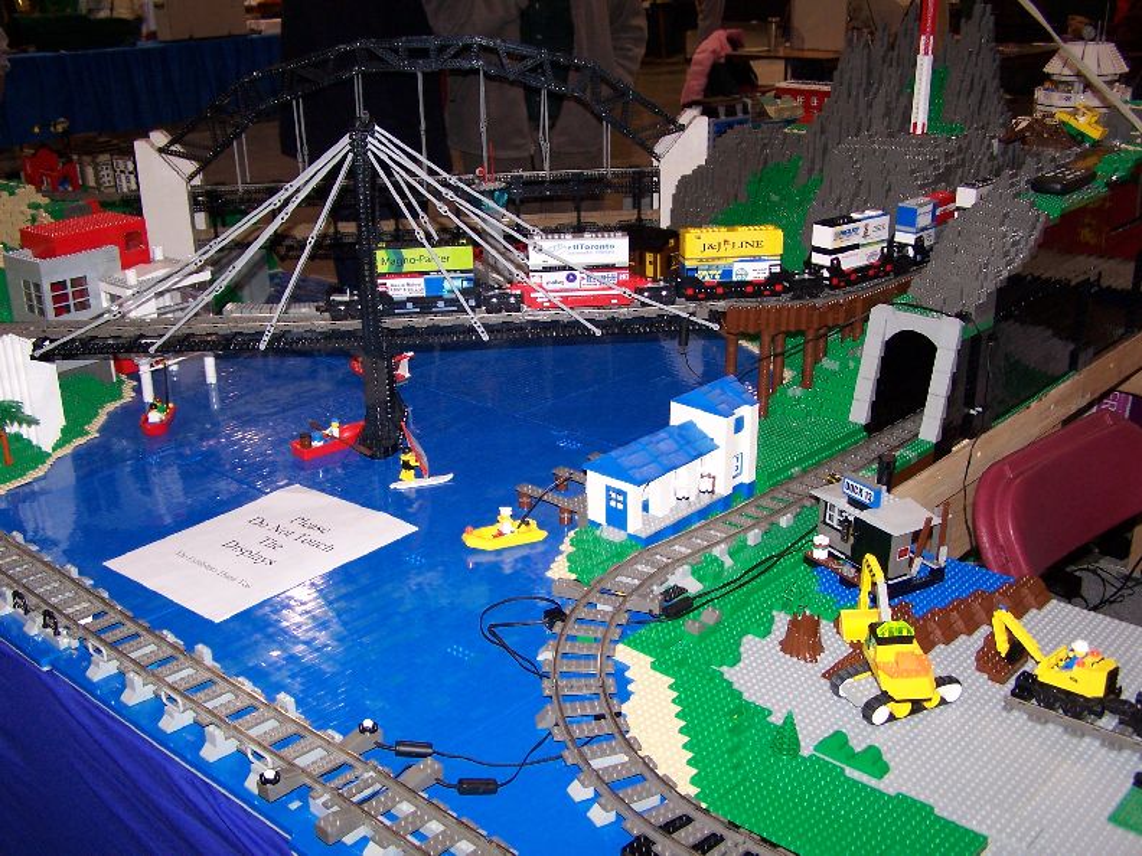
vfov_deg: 37.7
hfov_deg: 49.0
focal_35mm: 38
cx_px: 571
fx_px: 1254
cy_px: 428
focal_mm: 6.3
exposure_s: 1/60
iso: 140
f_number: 2.8
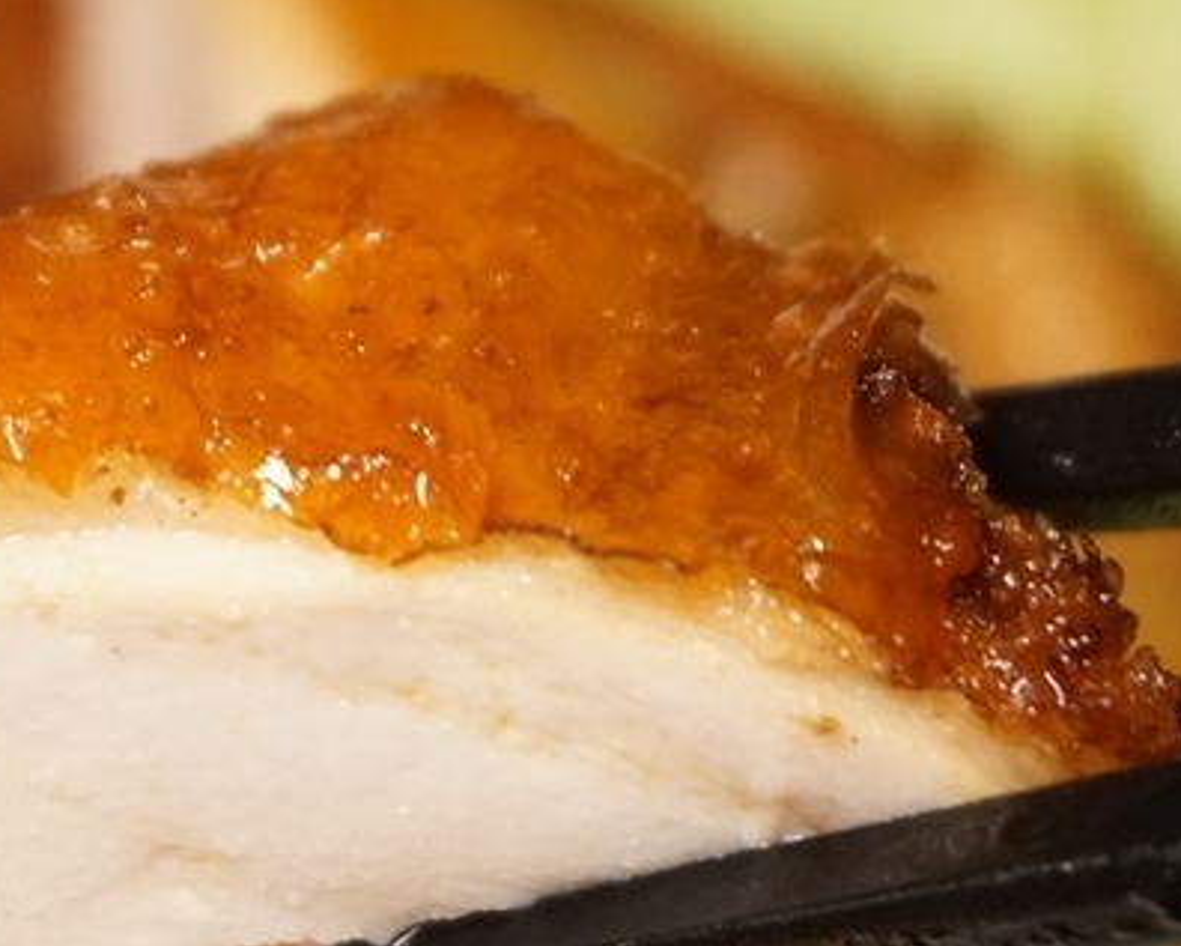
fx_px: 5349
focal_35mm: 153
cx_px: 245
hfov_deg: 12.5
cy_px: 440
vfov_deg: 10.1
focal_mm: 42
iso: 1600
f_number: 5.6
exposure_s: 1/80
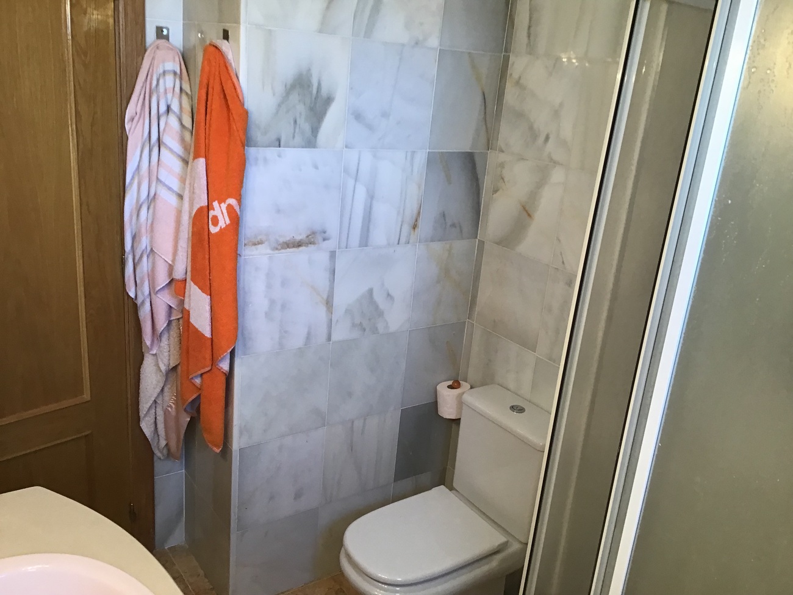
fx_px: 710
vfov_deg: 45.4
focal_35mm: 31
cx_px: 396
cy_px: 298
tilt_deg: -18.3
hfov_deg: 58.4
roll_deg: -4.4
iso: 80
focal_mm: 3.3
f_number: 2.4
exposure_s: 1/33
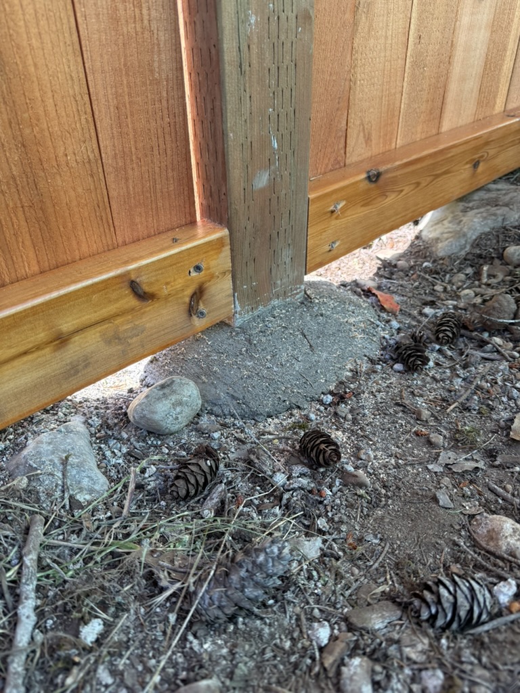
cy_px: 346
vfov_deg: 71.6
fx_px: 481
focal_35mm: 24
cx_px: 260
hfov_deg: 56.8
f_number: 1.78
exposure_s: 1/238
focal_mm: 6.76
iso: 125
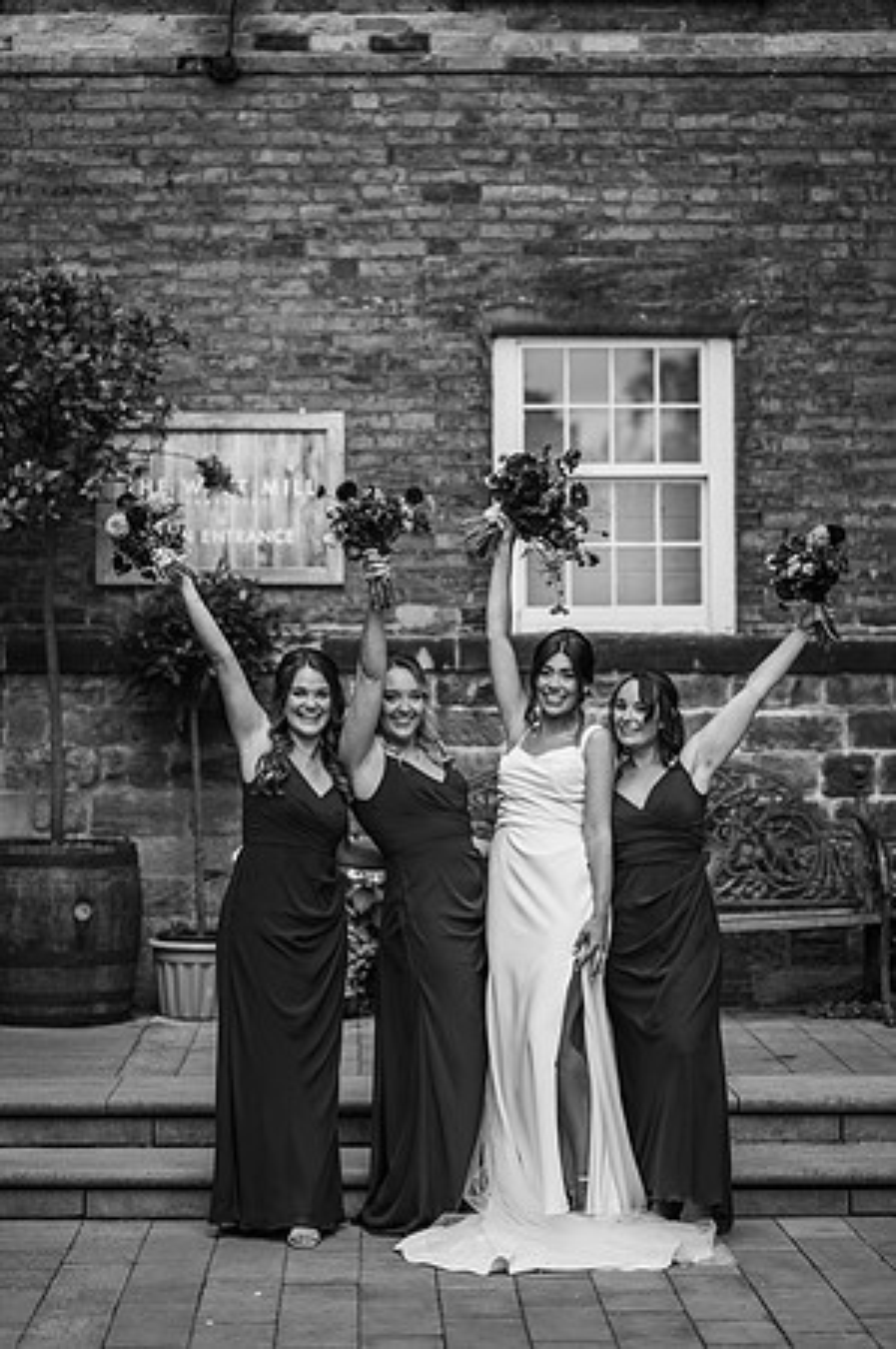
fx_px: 3180
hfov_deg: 16.0
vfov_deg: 23.9
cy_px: 674
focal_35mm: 85
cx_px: 448
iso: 100
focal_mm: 85
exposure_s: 1/1000
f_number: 2.2
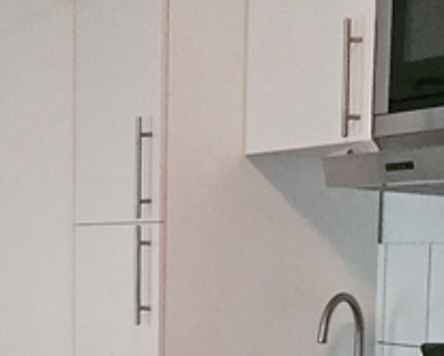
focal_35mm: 121
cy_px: 479
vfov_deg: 12.3
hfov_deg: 15.7
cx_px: 39
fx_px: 1592
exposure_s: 1/33
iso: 160
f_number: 2.2
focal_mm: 4.15
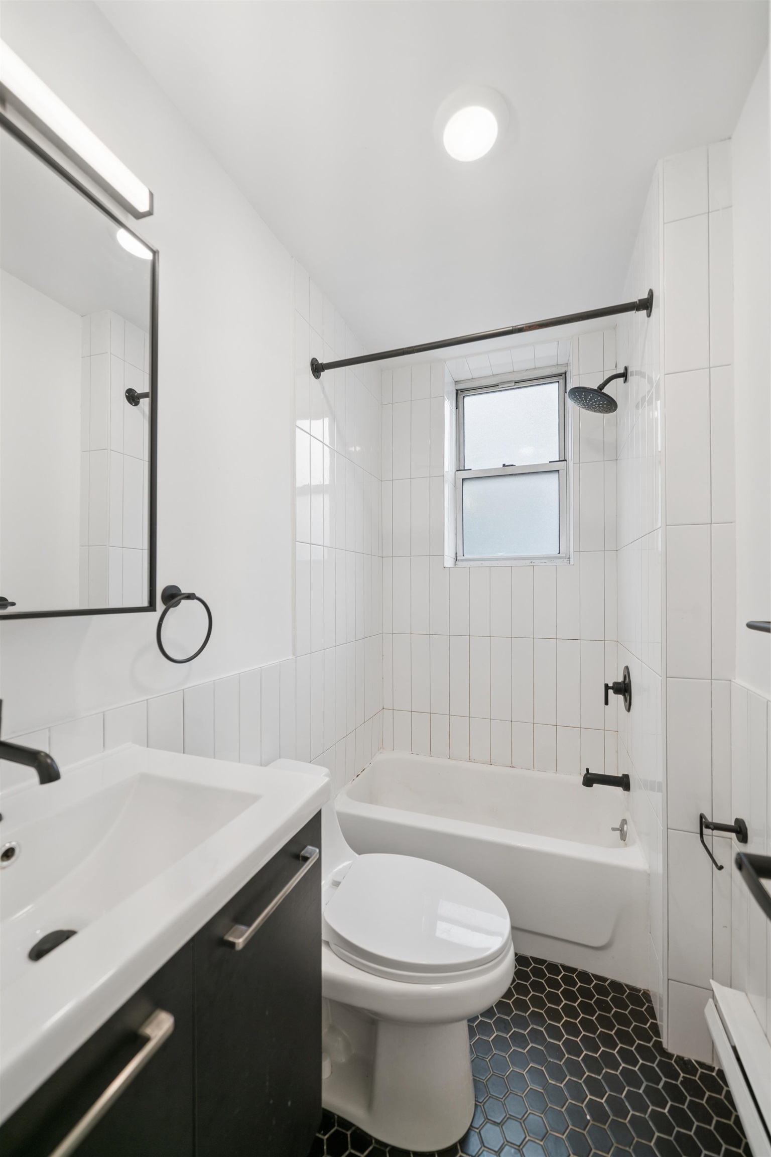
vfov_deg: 108.3
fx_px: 418
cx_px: 386
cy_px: 578
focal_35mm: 13
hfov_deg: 85.4
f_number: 4
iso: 125
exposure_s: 1/80
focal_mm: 13
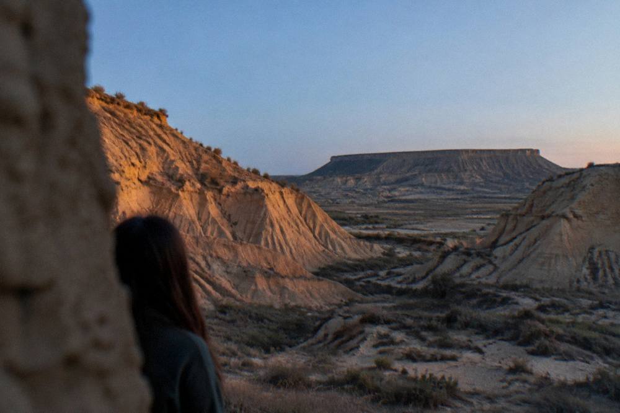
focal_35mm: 35
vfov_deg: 37.8
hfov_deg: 54.5
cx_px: 310
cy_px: 206
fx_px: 603
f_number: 6.3
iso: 1600
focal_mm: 35
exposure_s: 1/60
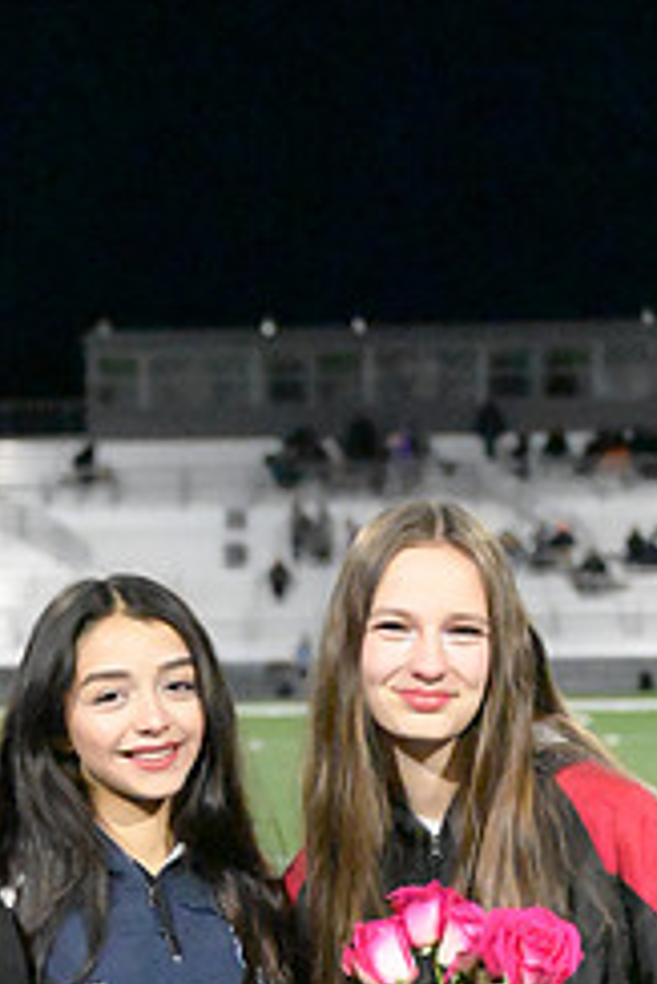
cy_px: 1077
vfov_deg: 20.5
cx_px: 157
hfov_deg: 14.4
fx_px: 2597
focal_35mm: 95
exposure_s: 1/8000
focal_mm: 40
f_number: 2.8
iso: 51200
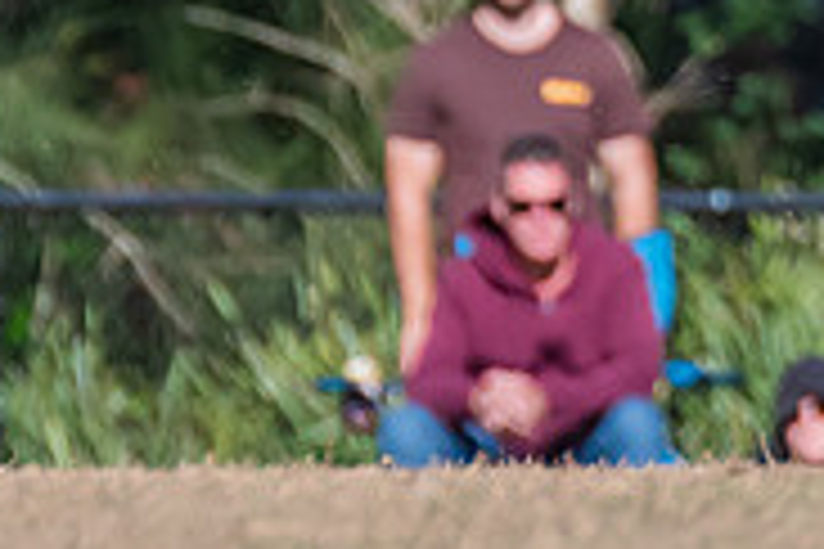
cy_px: -176
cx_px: 1038
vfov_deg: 0.6
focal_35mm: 2420
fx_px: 55387
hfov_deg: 0.9
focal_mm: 420
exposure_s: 1/2000
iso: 800
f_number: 7.1
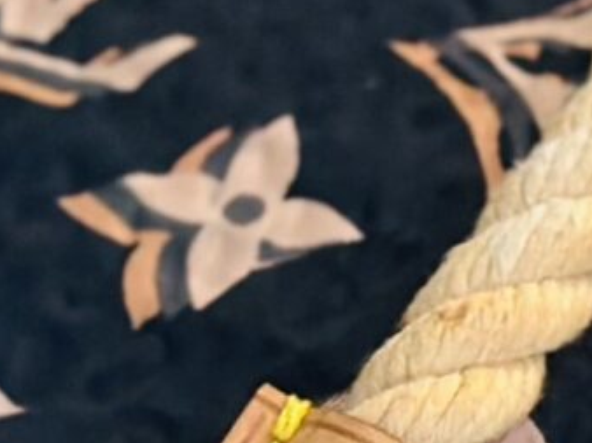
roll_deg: +2.8
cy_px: 723
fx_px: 6221
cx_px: 655
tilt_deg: -34.3
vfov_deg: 4.1
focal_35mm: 364
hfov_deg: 5.4
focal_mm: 6.86
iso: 320
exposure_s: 1/40
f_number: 1.78
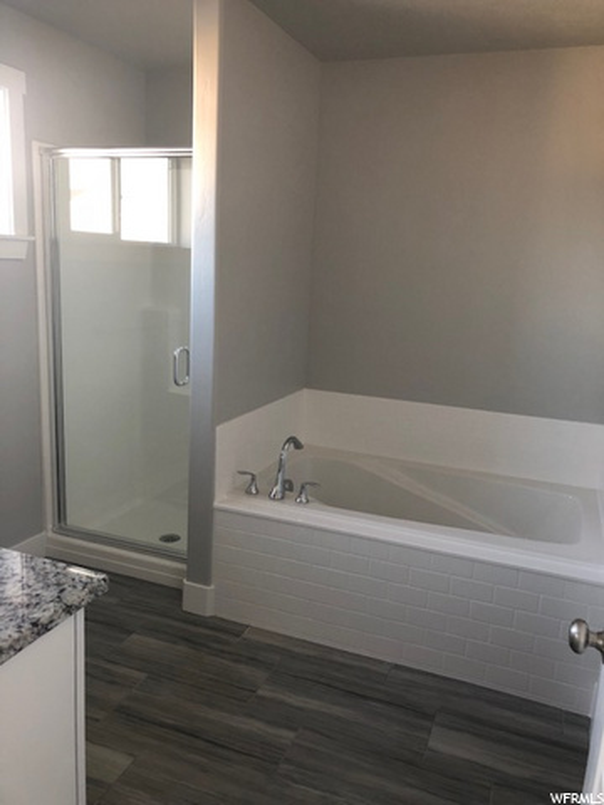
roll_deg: -3.0
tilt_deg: -8.8
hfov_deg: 49.7
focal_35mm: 28
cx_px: 302
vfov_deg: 63.4
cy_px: 402
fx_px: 651
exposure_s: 1/20
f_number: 1.8
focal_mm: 3.99
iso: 40
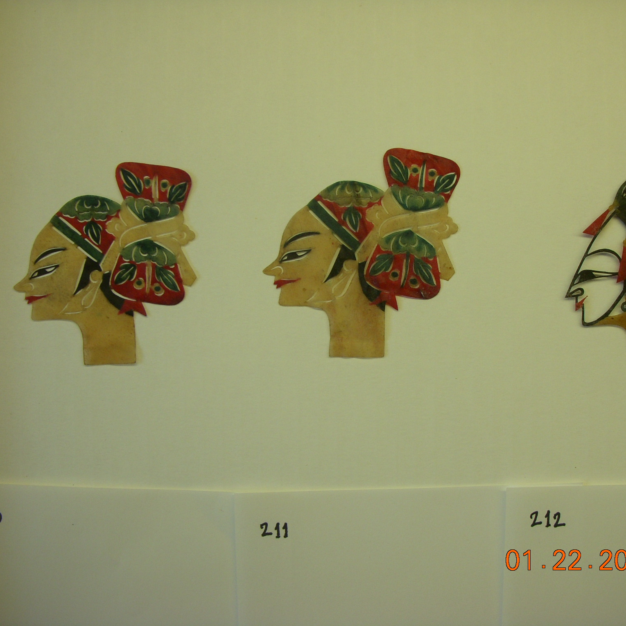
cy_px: 312
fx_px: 921
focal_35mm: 45
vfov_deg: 37.6
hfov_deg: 37.4
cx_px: 368
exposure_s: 1/200
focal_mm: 6.3
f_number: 3.3
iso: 100
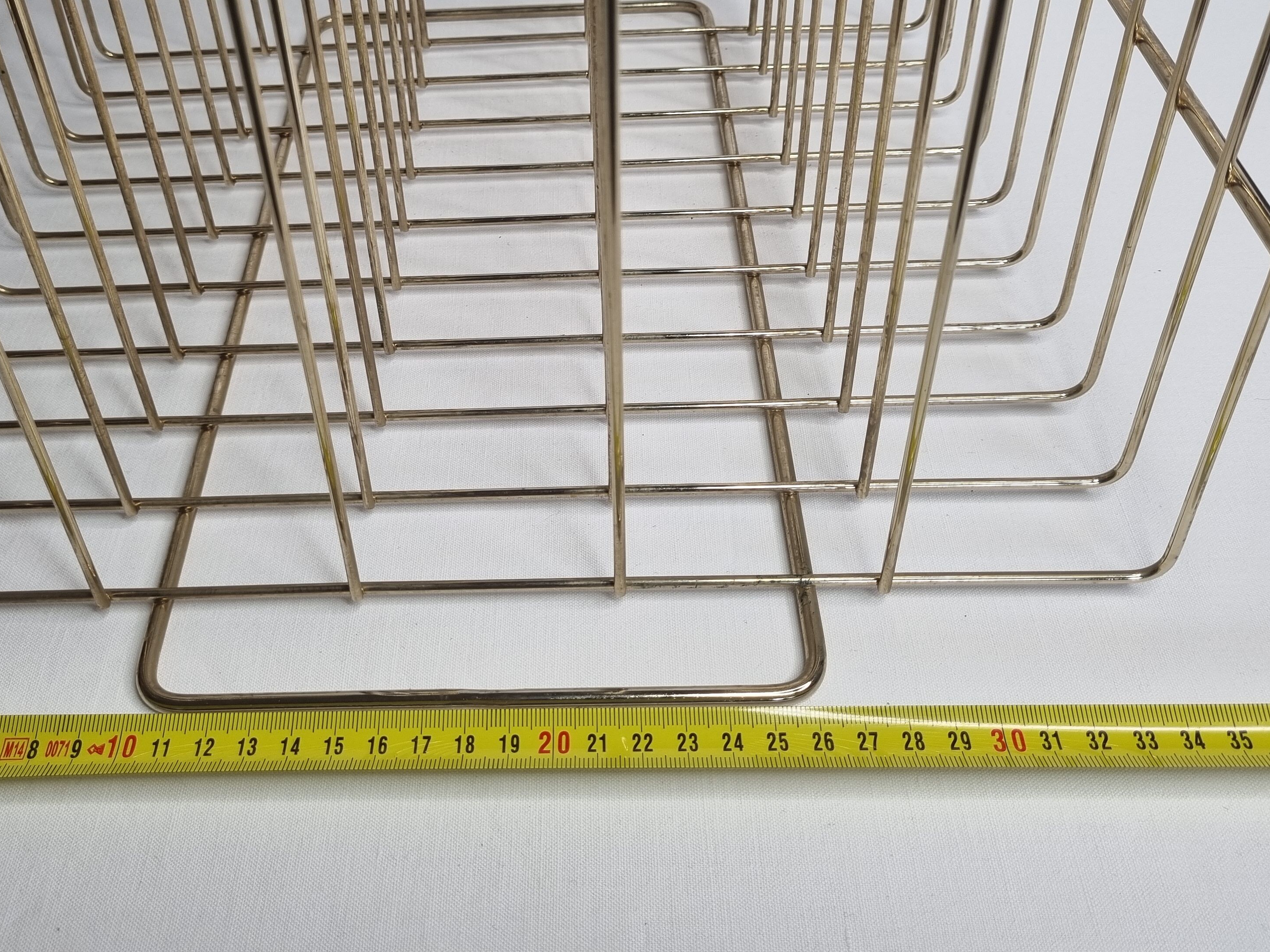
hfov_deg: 50.9
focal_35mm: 36
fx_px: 1321
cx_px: 493
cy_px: 303
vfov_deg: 39.1
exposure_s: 1/152
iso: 50
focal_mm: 5.4
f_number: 1.8
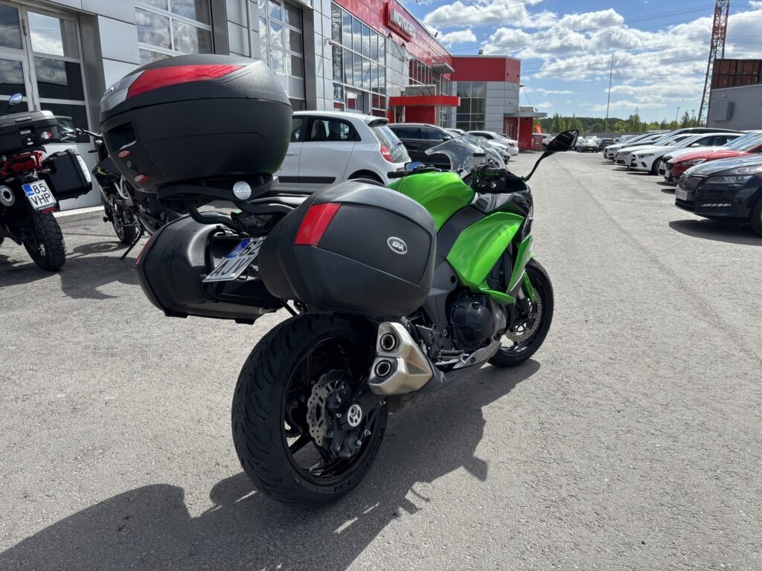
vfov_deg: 53.1
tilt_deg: -13.4
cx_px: 381
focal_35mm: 26
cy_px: 286
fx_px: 572
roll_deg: +0.8
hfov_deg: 67.3
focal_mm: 5.96
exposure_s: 1/2193
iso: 50
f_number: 1.6
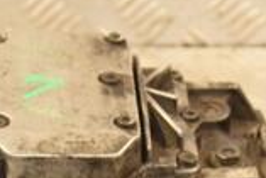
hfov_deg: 8.0
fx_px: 1907
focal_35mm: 258
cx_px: 154
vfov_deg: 5.3
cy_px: 164
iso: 800
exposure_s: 1/100
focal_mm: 45
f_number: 4.8
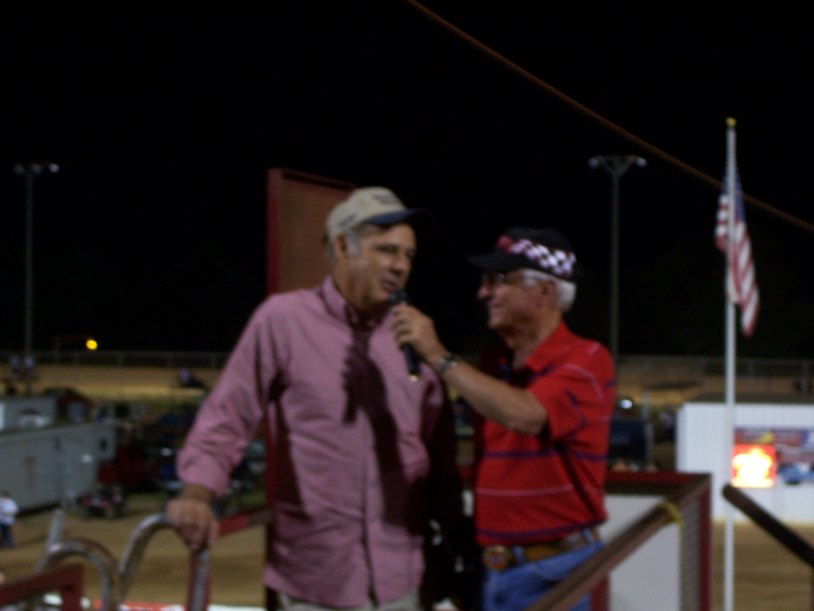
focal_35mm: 82
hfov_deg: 23.8
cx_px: 407
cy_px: 306
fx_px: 1928
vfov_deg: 18.0
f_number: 4.1
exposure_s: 1/8
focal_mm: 13.5
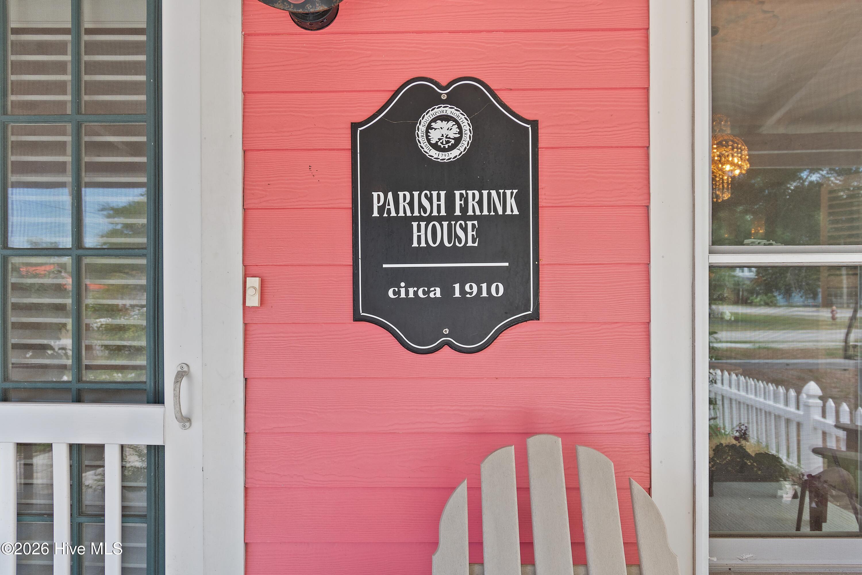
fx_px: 527
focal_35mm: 22
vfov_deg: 57.2
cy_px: 288
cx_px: 431
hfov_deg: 78.6
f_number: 5.3
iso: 100
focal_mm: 15
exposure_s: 1/13
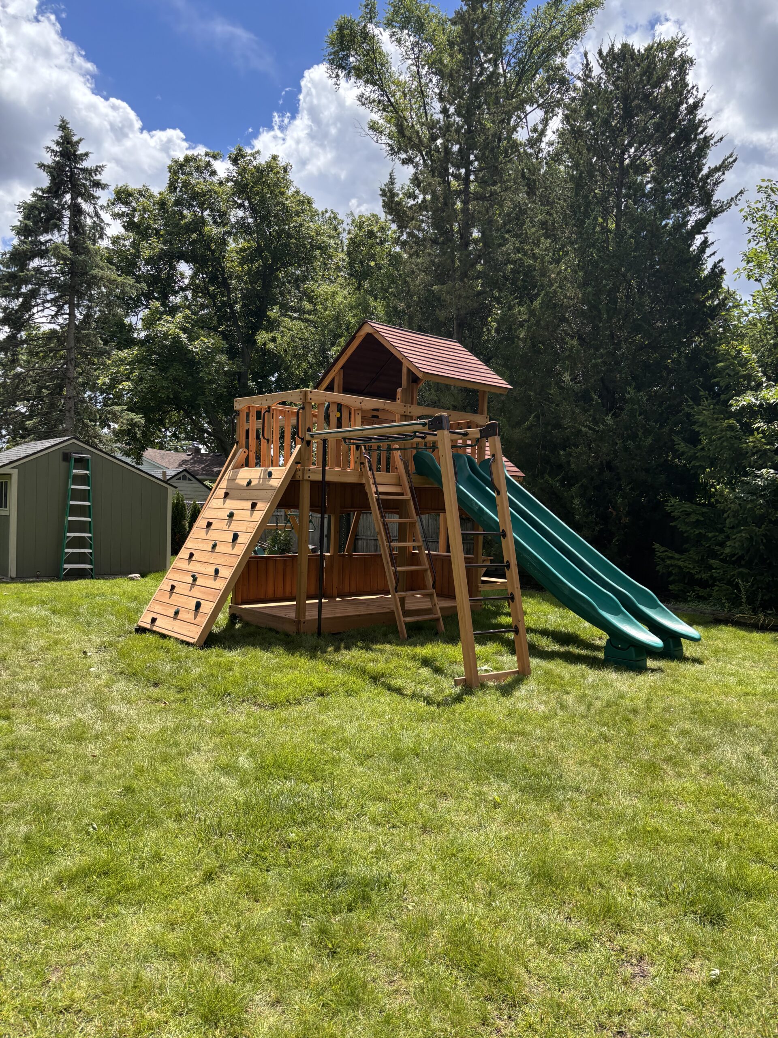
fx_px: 779
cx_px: 389
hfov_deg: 53.1
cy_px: 519
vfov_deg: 67.3
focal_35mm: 26
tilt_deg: -3.1
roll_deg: -1.7
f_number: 1.6
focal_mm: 5.96
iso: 50
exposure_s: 1/1751
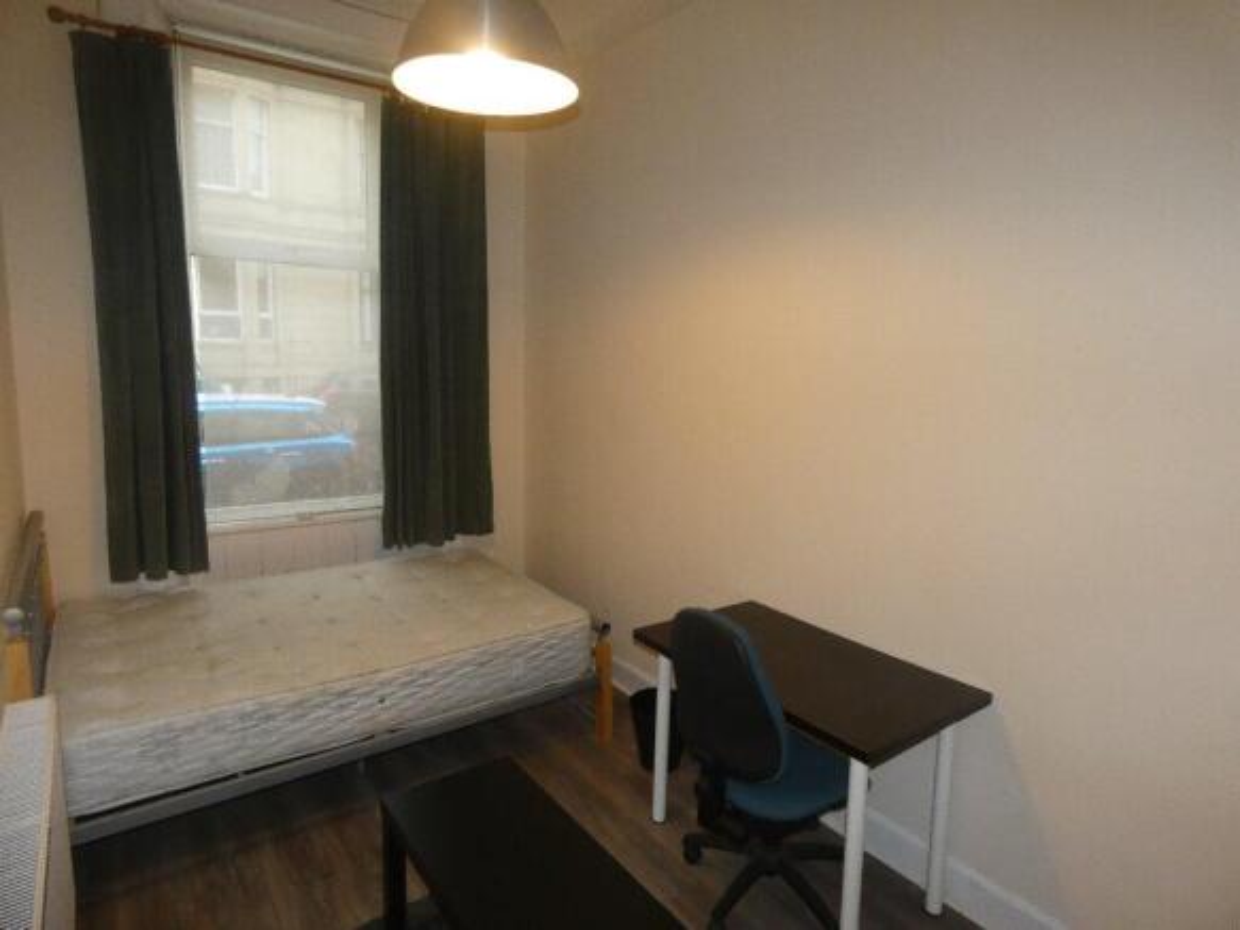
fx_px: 716
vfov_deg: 66.0
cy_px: 465
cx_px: 620
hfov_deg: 81.8
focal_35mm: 20
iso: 400
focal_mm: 3.6
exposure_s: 1/60
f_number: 2.8
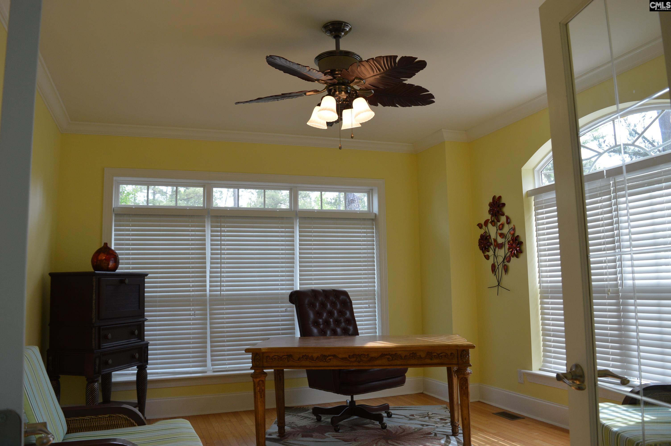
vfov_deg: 47.8
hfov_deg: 67.4
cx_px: 336
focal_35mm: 27
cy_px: 223
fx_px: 503
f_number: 5.6
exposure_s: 1/125
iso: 400
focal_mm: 18
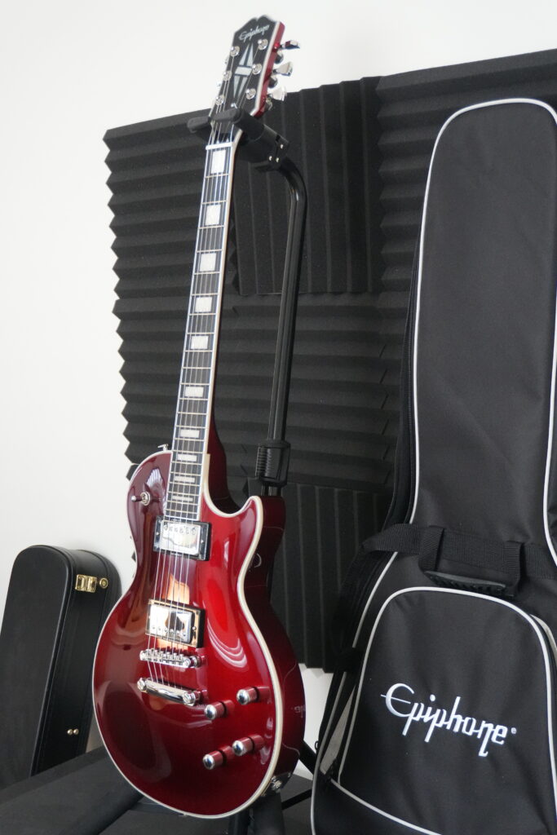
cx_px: 278
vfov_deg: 41.1
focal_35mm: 48
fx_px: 1114
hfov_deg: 28.1
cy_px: 418
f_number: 5
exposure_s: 1/80
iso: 6400
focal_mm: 32
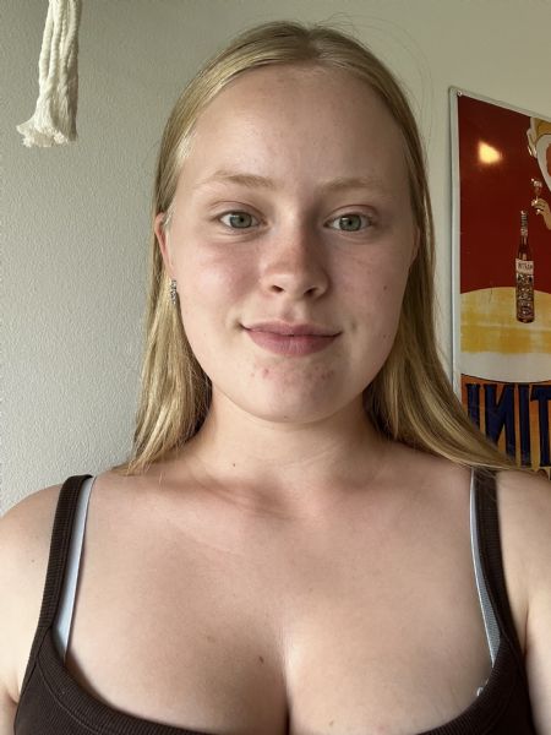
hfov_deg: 46.8
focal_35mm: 30
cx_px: 276
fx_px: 637
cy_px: 368
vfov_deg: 60.0
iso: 64
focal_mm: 2.71
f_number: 2.2
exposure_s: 1/121
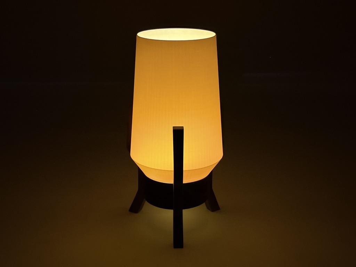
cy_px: 134
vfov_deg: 28.0
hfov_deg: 36.8
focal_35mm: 52
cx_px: 178
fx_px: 535
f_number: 1.6
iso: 400
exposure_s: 1/30
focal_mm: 5.96
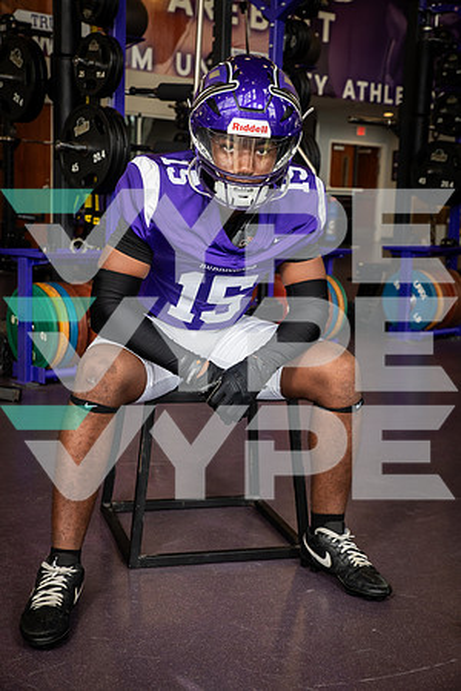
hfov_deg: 24.2
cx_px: 230
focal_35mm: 56
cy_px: 346
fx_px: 1076
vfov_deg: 35.6
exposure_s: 1/250
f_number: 7.1
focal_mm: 56
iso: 800
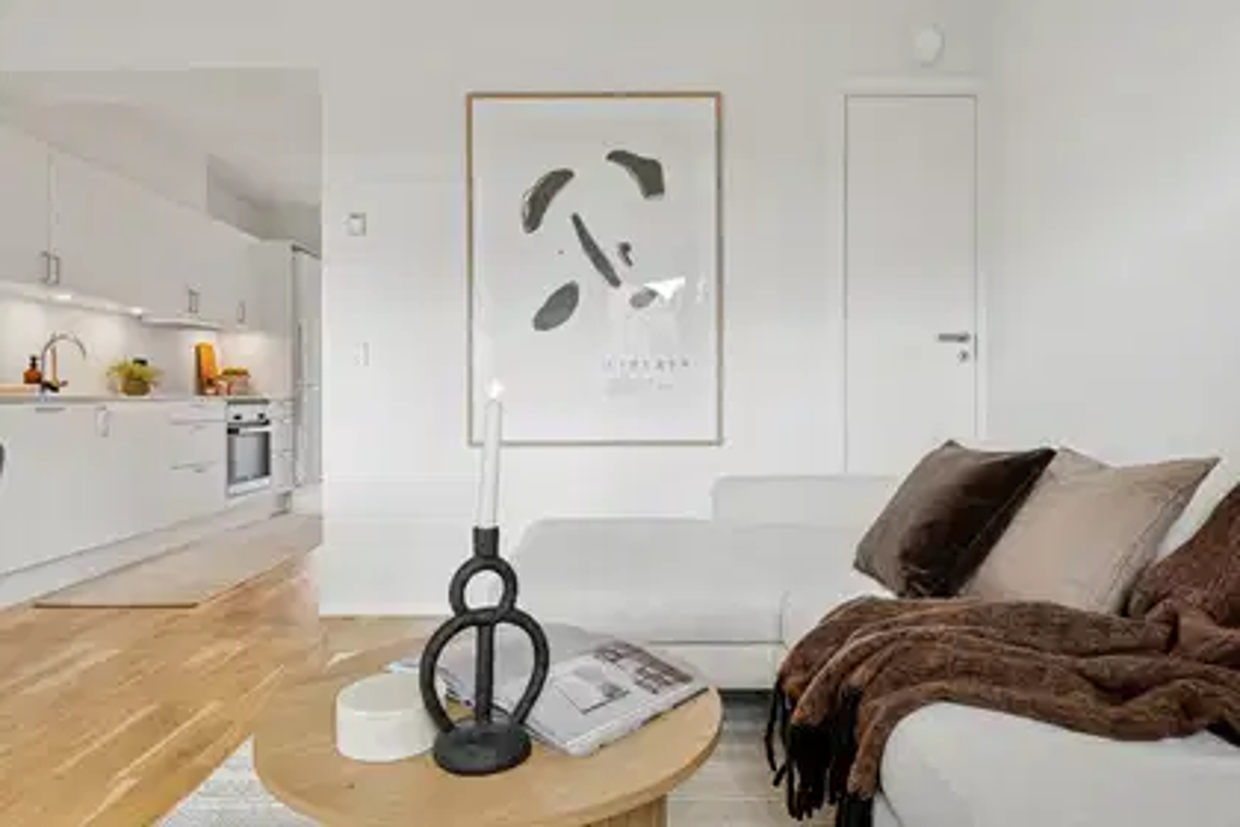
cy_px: 414
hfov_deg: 77.3
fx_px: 775
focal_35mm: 22
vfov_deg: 56.1
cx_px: 620
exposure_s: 1/50
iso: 200
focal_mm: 15
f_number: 6.3
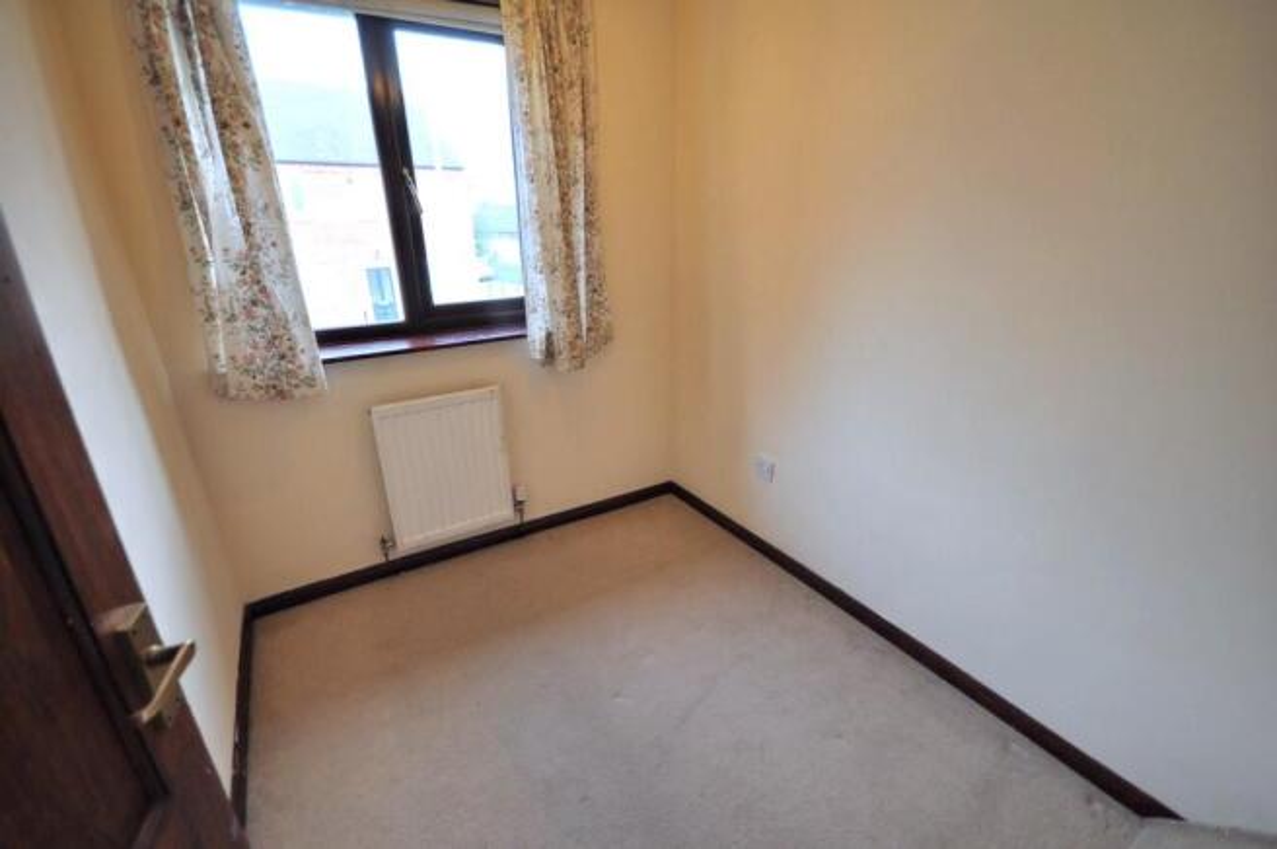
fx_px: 532
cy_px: 424
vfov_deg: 77.2
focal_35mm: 15
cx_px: 638
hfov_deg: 100.4
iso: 320
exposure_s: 1/25
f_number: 4
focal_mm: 10
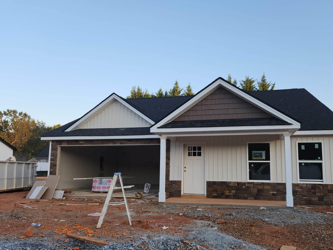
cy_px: 142
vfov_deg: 51.2
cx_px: 185
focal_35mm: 27
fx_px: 260
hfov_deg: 65.1
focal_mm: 5.4
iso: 20
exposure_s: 1/269
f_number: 1.8
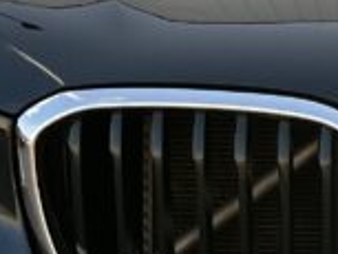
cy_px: 53
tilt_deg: -4.8
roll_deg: +2.4
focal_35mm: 174
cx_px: 382
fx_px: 1700
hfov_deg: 11.2
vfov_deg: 8.5
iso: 50
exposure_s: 1/385
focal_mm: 5.1
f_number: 1.6
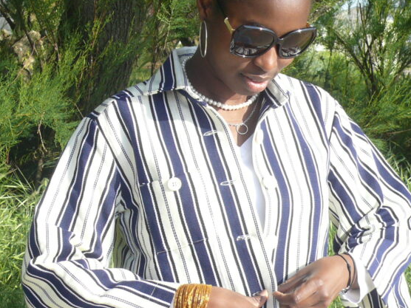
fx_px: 1247
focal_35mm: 105
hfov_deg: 18.7
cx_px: 224
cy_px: 107
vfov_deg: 14.1
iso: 100
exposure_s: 1/400
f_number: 3.6
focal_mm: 9.8
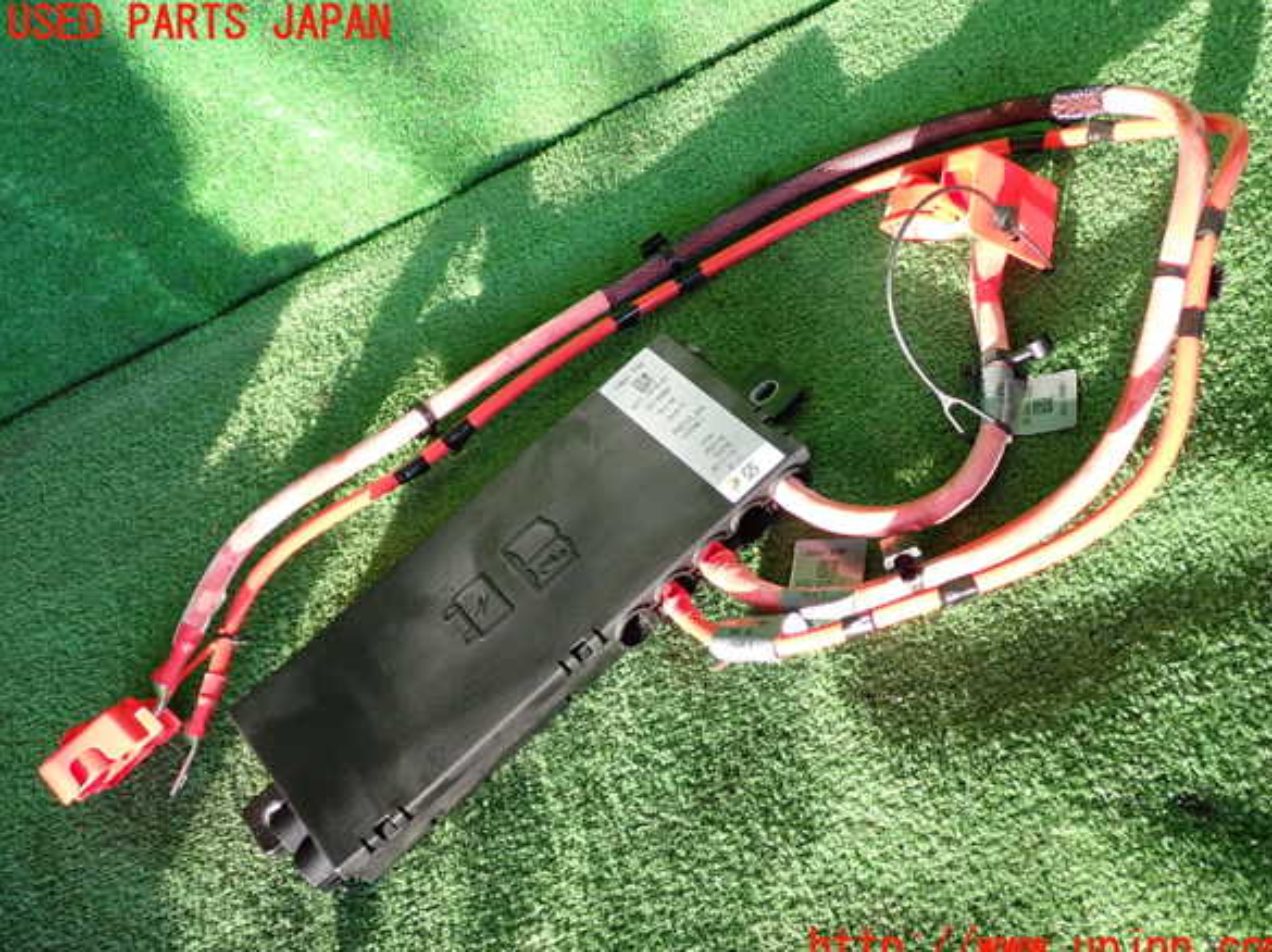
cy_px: 487
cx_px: 648
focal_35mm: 39
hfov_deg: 47.9
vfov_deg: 36.8
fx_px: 1432
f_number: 2.7
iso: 400
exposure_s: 1/125
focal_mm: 6.83
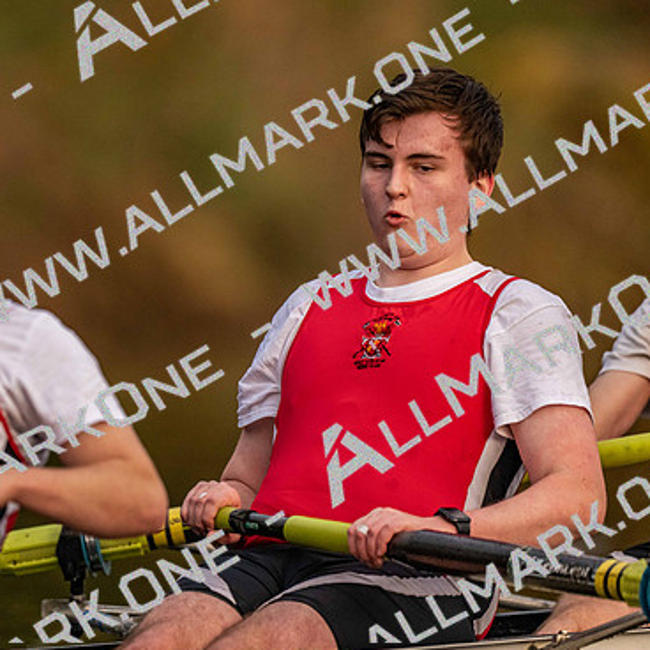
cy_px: 340
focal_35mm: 803
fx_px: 17059
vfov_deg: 2.2
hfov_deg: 2.2
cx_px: 171
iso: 2800
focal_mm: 600
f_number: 4
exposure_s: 1/2500
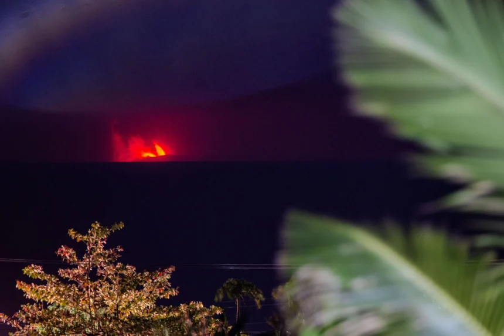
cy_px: 168
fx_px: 2799
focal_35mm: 200
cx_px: 252
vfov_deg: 6.9
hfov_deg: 10.3
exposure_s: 2.5
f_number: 4
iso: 2500
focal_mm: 200
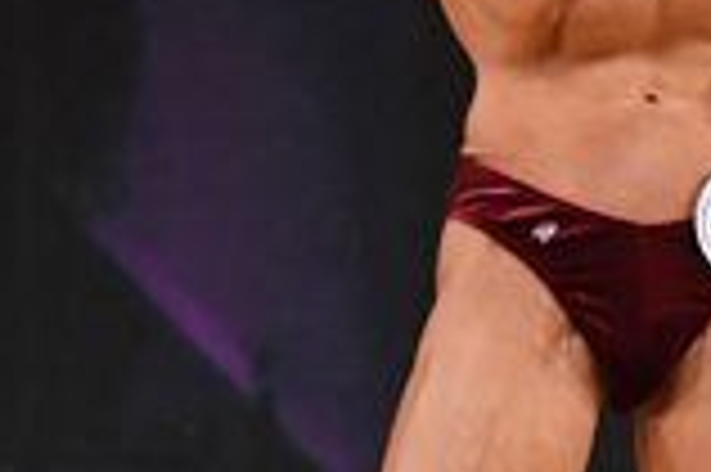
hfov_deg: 1.5
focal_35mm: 1401
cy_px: 301
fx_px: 27641
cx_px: 749
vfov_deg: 1.0
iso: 3200
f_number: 5.6
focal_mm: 190
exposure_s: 1/400
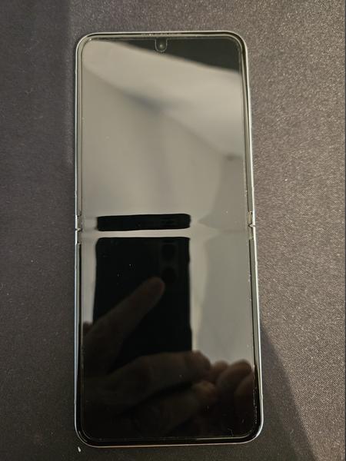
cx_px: 173
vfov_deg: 73.9
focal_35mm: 23
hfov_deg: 58.9
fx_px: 307
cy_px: 230
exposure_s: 1/25
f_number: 1.8
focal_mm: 5.4
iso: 1250
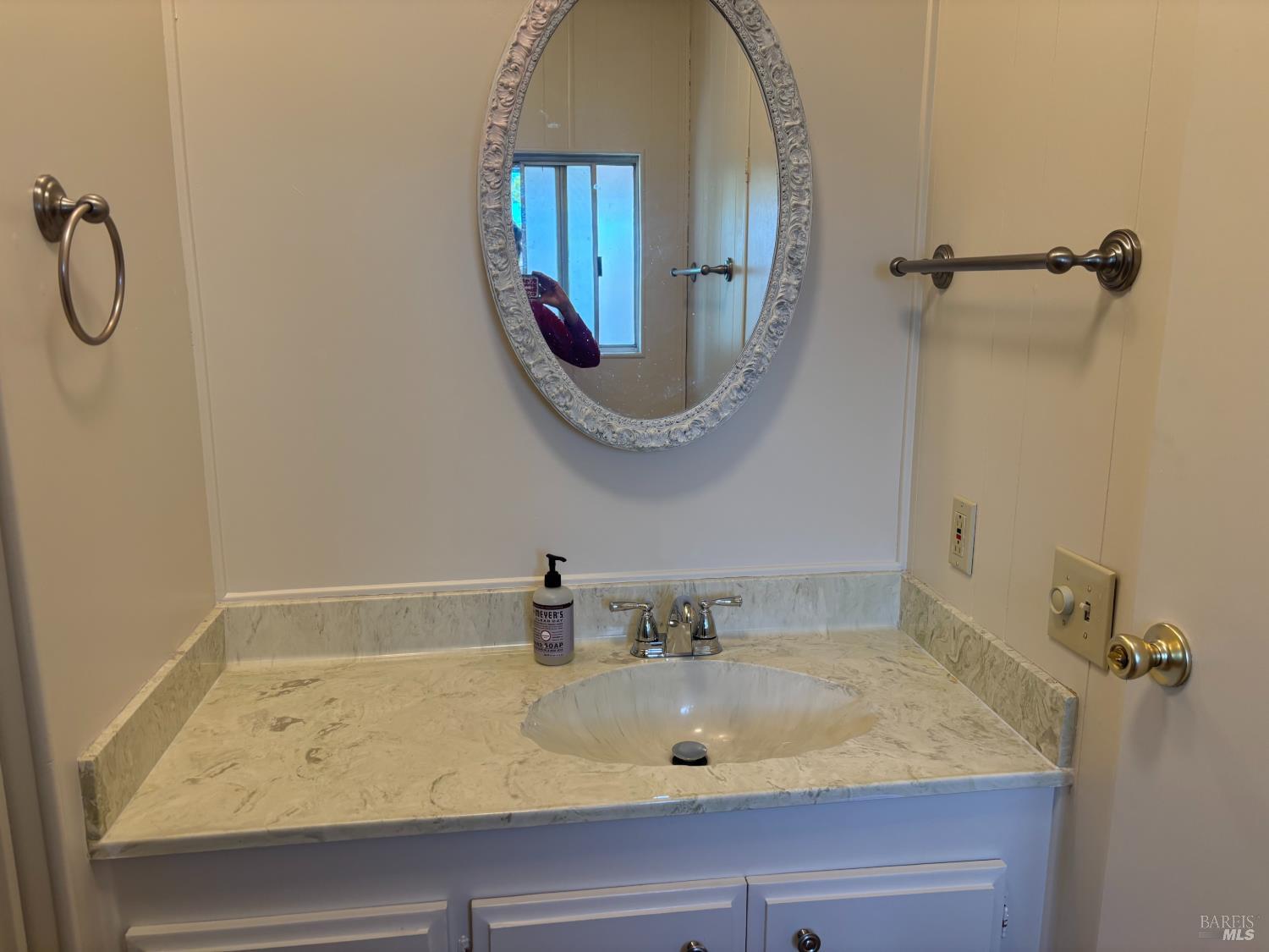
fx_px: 953
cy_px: 476
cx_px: 634
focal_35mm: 26
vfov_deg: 53.1
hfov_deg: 67.3
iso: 100
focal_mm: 5.96
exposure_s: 1/120
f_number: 1.6
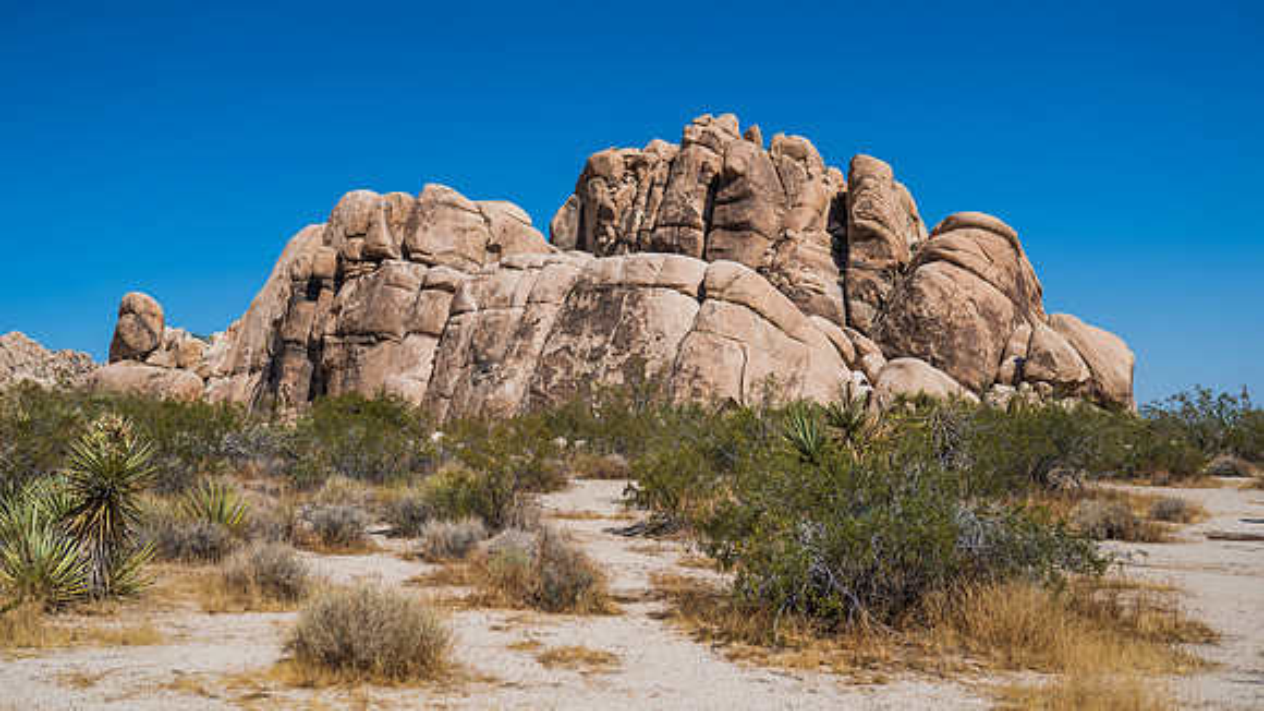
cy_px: 340
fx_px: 1229
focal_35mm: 37
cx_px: 632
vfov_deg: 32.2
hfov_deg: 54.4
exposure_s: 1/1250
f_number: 3.5
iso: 50
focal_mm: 35
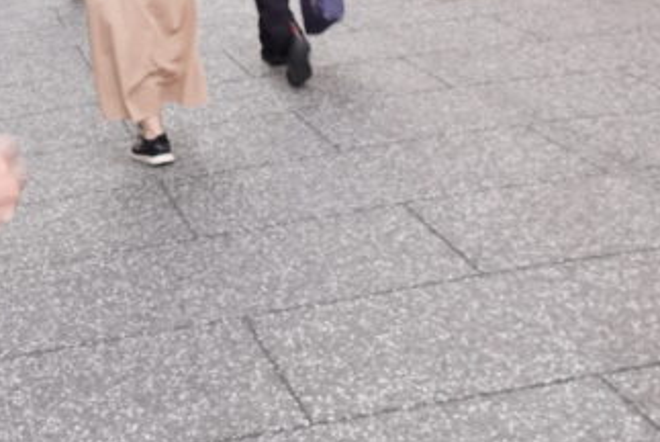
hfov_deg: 25.4
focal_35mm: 76
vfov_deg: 17.7
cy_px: 54
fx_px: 1395
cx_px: 10
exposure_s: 1/50
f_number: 2.8
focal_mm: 9.4
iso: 125
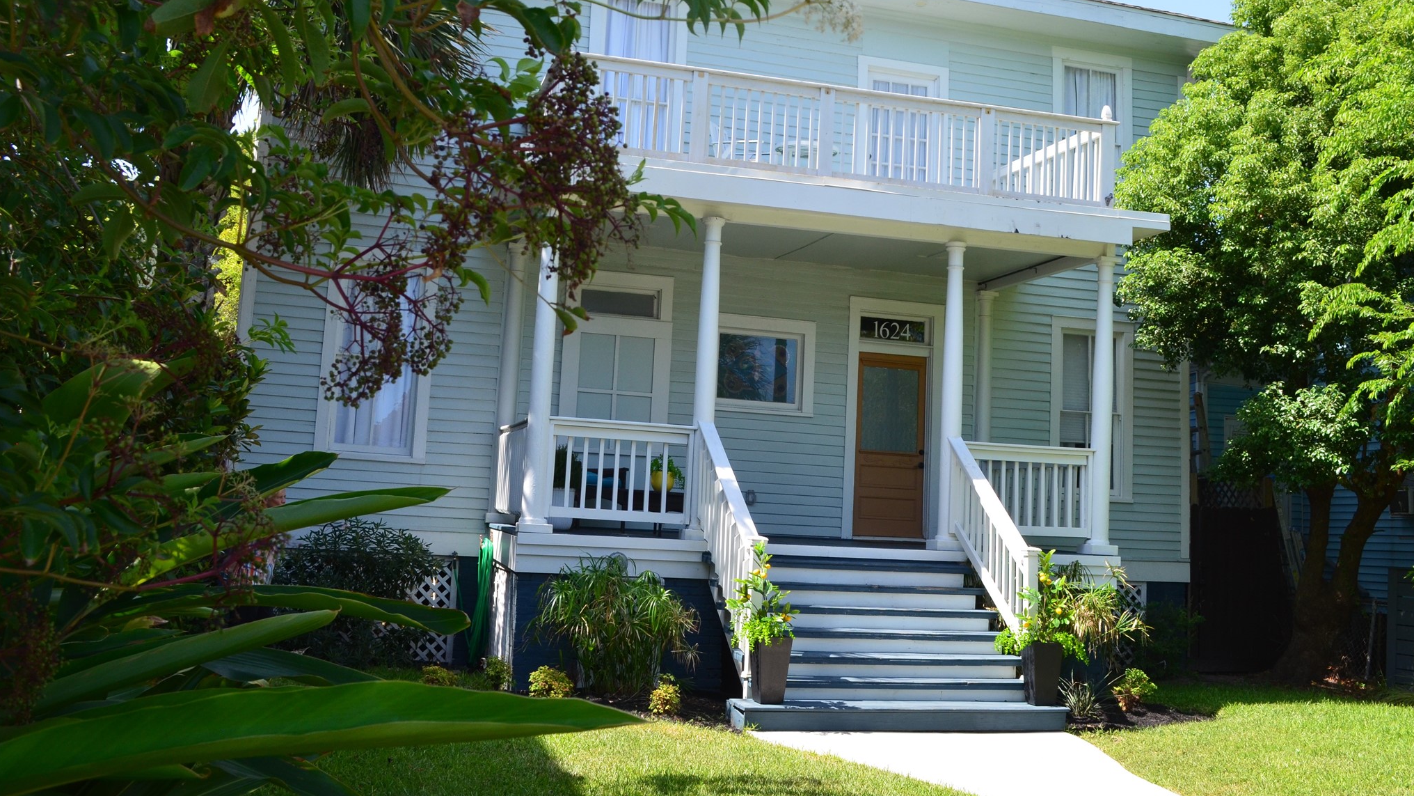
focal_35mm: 37
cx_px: 755
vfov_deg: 31.9
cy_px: 318
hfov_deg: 54.0
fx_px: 1387
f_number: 10
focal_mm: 22
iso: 400
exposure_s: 1/250
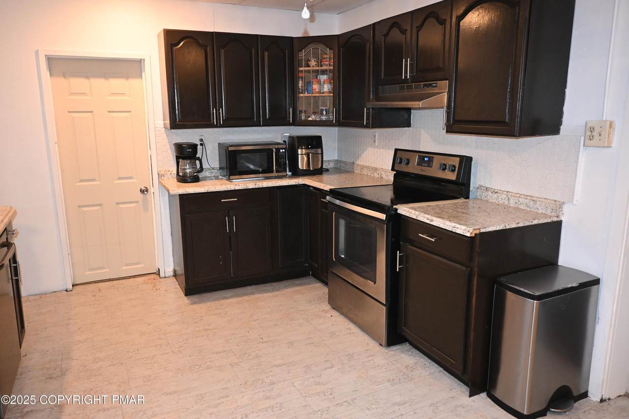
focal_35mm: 27
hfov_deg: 67.4
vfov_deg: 47.9
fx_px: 472
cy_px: 210
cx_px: 314
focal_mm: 18
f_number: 3.5
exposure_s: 1/60
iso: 1600
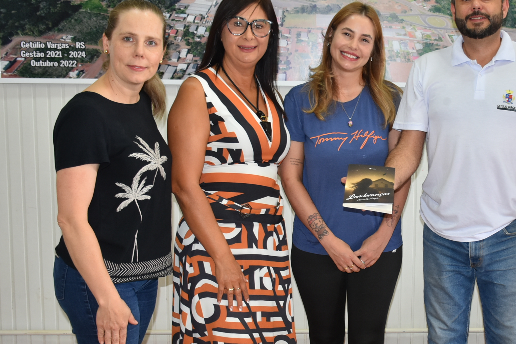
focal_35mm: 57
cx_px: 413
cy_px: 192
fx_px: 815
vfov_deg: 23.9
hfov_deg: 34.1
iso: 400
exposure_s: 1/60
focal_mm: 23
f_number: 3.8
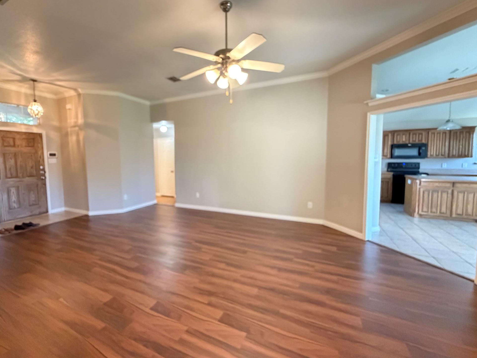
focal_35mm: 15
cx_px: 222
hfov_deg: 98.0
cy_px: 171
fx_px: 207
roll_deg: +0.1
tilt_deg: -2.7
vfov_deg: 81.7
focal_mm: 2.22
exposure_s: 1/60
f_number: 2.2
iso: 1000
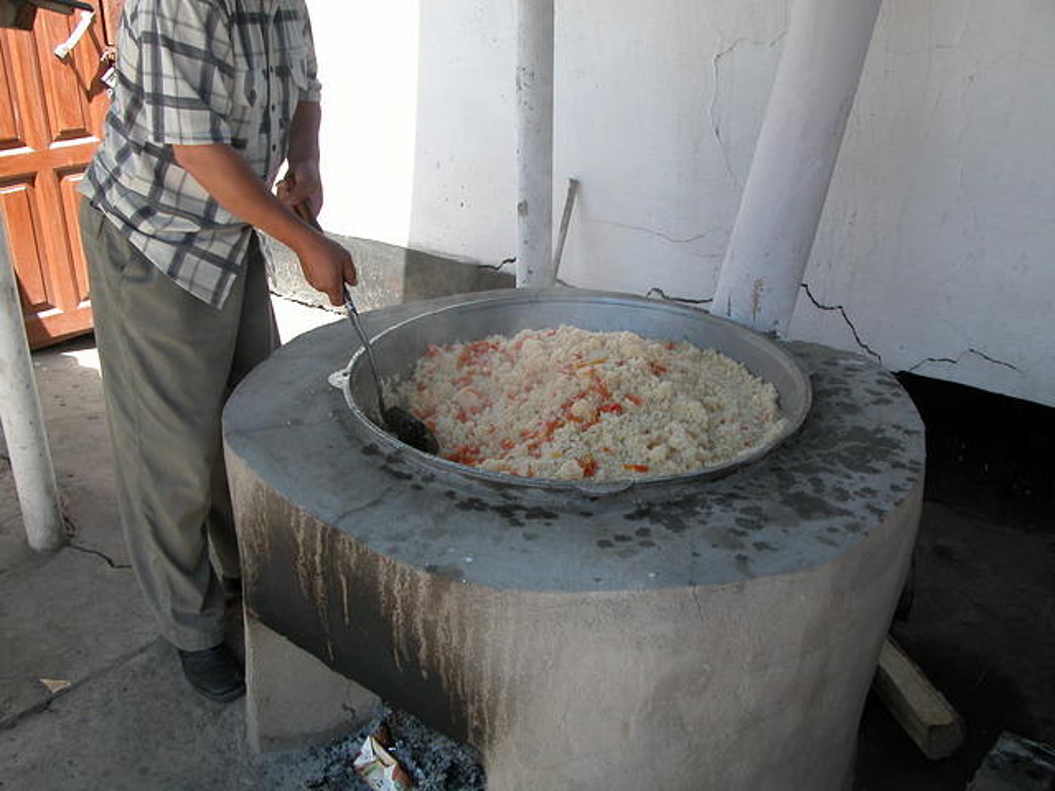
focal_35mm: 35
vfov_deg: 40.7
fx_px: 1067
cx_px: 528
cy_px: 396
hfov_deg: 52.6
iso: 100
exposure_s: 1/120
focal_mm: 8.9
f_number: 4
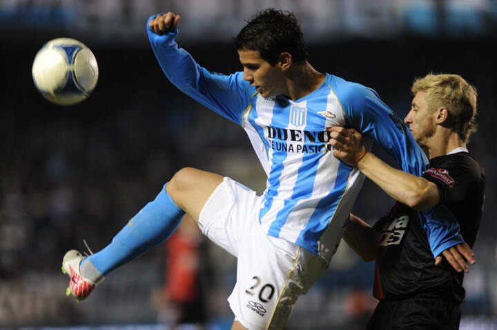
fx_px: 4139
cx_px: 248
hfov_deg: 6.9
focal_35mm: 300
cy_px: 165
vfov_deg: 4.6
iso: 1600
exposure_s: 1/500
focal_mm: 300
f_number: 2.8
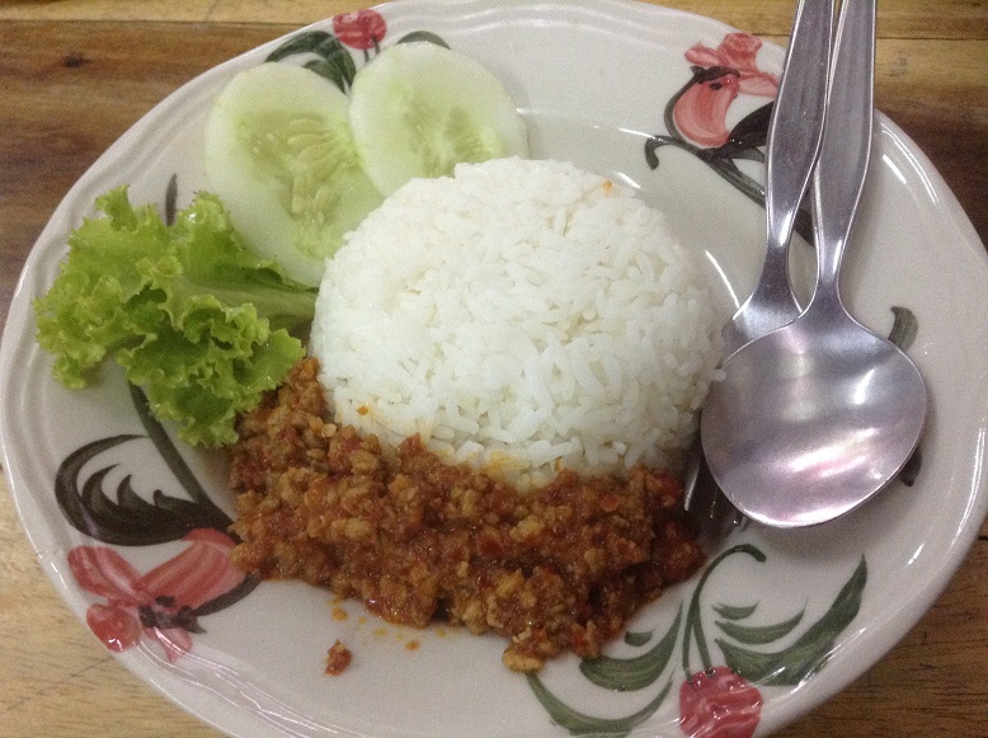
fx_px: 940
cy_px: 369
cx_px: 494
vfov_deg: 42.8
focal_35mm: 33
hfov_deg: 55.4
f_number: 2.4
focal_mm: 3.3
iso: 200
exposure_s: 1/20
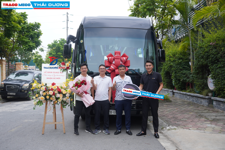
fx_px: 231
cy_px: 75
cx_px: 112
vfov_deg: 36.0
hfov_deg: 52.0
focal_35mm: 37
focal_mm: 24.6
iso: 160
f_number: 5.6
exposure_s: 1/320
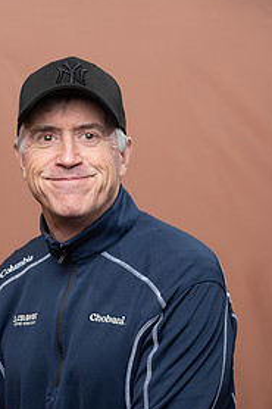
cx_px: 76
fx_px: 1248
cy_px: 324
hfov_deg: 12.4
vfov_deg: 18.4
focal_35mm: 110
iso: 320
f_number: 4
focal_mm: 68
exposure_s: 1/160
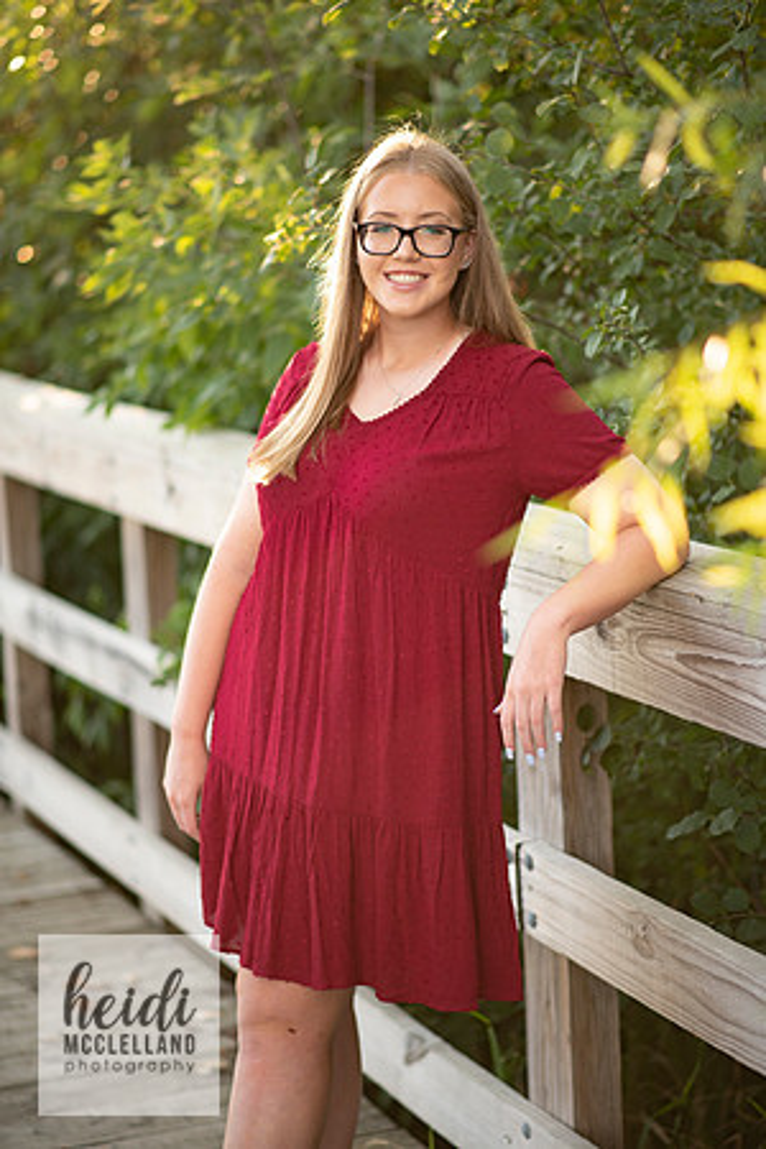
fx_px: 2713
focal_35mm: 85
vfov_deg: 23.9
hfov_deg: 16.1
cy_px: 574
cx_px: 383
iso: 125
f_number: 1.8
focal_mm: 85
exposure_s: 1/400
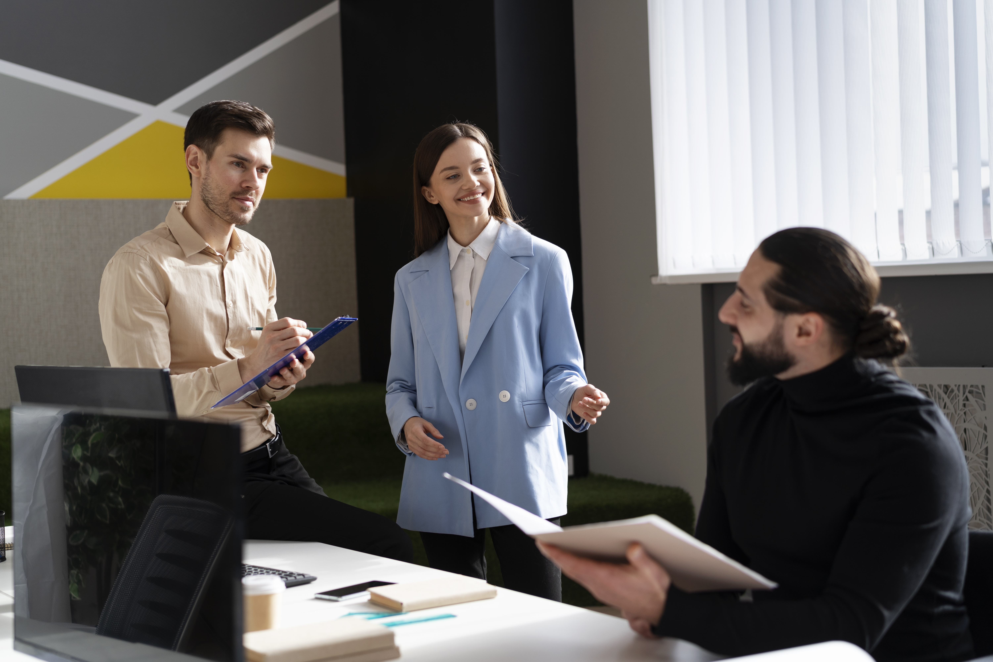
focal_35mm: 55
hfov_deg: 36.2
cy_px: 331
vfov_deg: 24.6
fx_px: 1517
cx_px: 496
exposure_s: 1/500
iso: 160
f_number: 2.8
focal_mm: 55
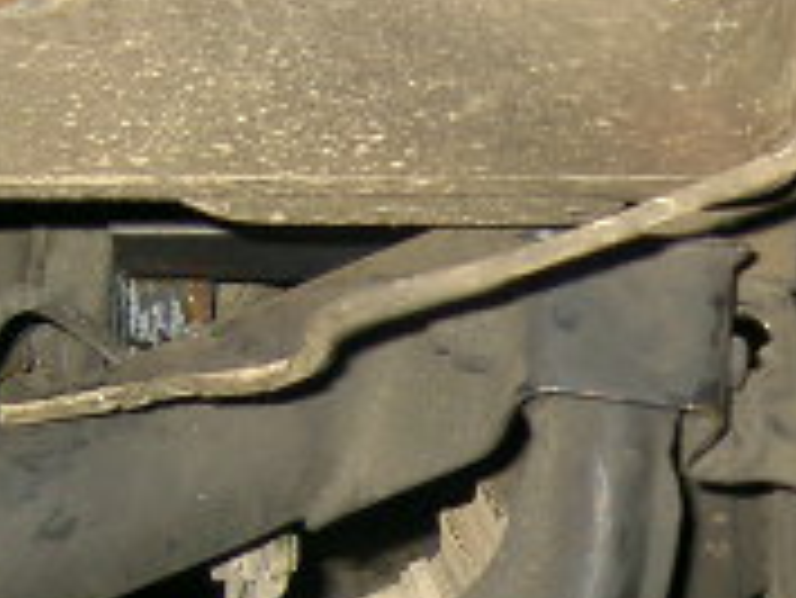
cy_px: 665
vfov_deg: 11.9
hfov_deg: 15.3
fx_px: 2830
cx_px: 1025
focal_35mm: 123
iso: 100
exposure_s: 1/60
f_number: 2.8
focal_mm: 5.6
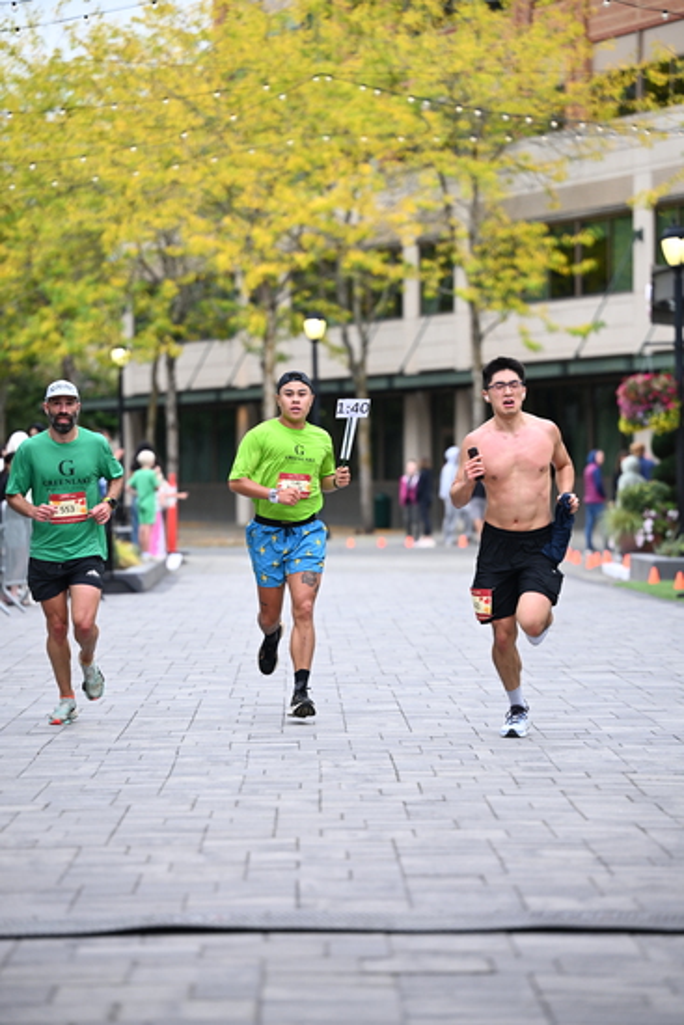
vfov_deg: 15.2
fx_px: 3845
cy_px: 512
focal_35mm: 135
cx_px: 342
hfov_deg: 10.2
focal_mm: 135
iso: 1000
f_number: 2.8
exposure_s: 1/1600
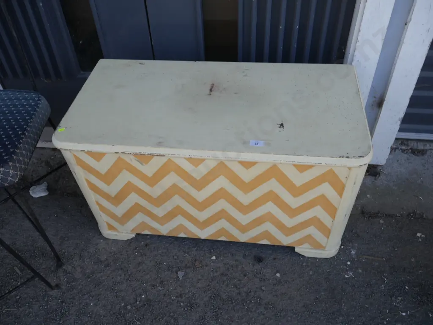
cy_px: 162
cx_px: 216
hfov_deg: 63.4
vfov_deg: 49.7
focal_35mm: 28
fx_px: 350
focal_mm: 14
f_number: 5
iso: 200
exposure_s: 1/200
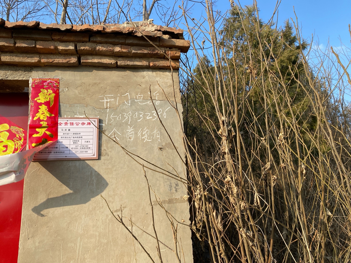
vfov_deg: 53.1
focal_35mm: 26
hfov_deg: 67.3
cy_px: 132
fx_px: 264
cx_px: 176
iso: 32
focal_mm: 4.25
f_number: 1.8
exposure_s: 1/1779
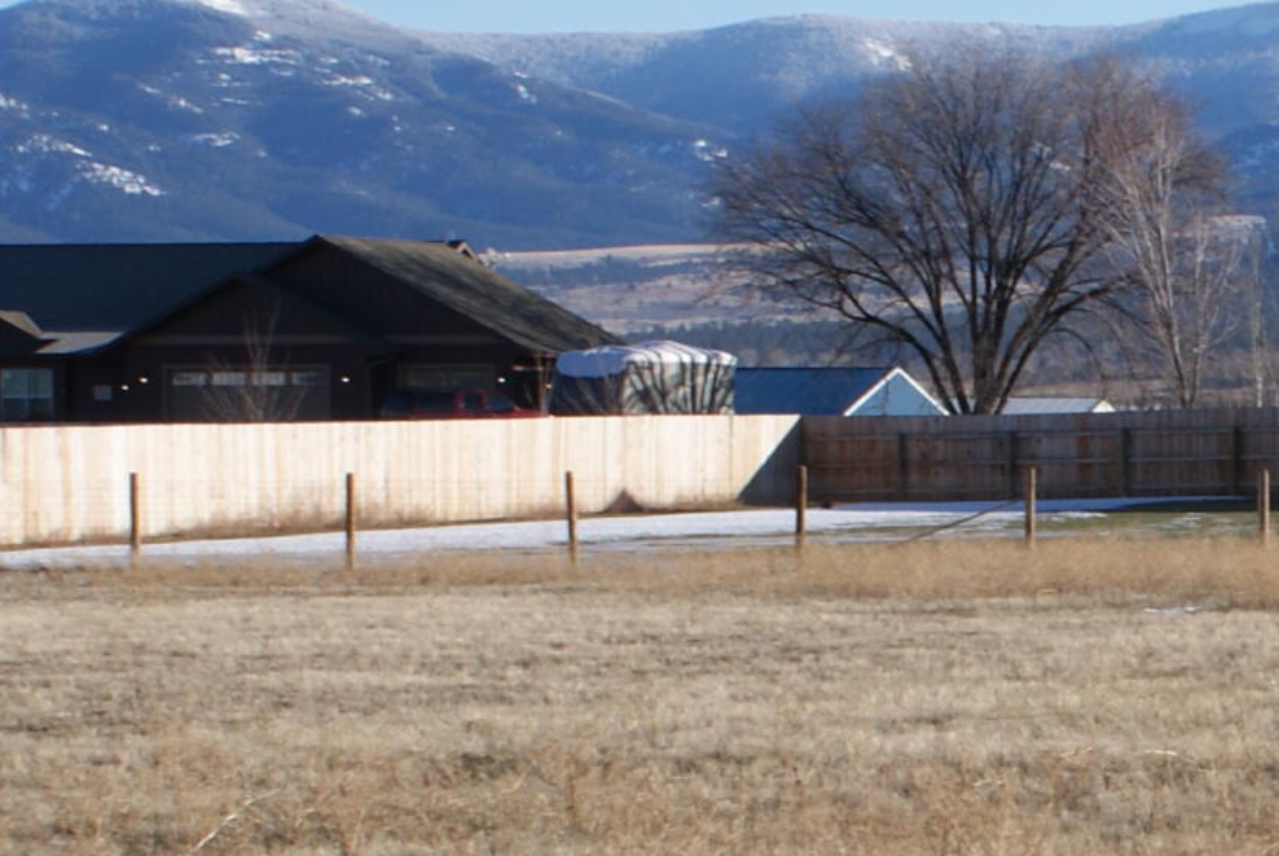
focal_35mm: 163
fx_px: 5797
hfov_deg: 12.2
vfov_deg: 8.4
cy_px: 735
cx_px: 1707
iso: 100
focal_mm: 30
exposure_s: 1/100
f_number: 13
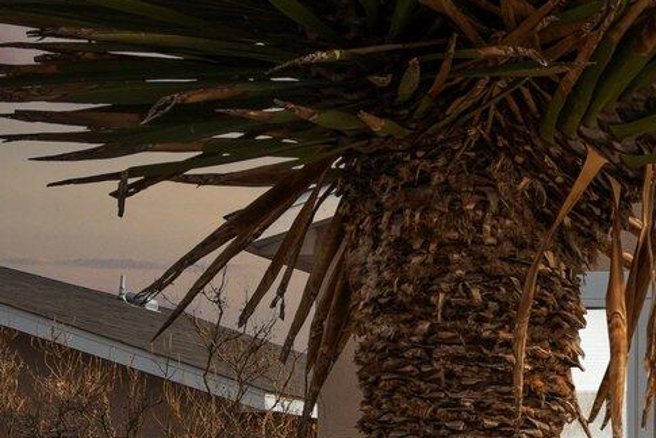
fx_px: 2461
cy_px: 506
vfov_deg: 10.0
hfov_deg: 13.3
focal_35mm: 135
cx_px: 1266
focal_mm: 32
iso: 320
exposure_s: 1/640
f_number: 9
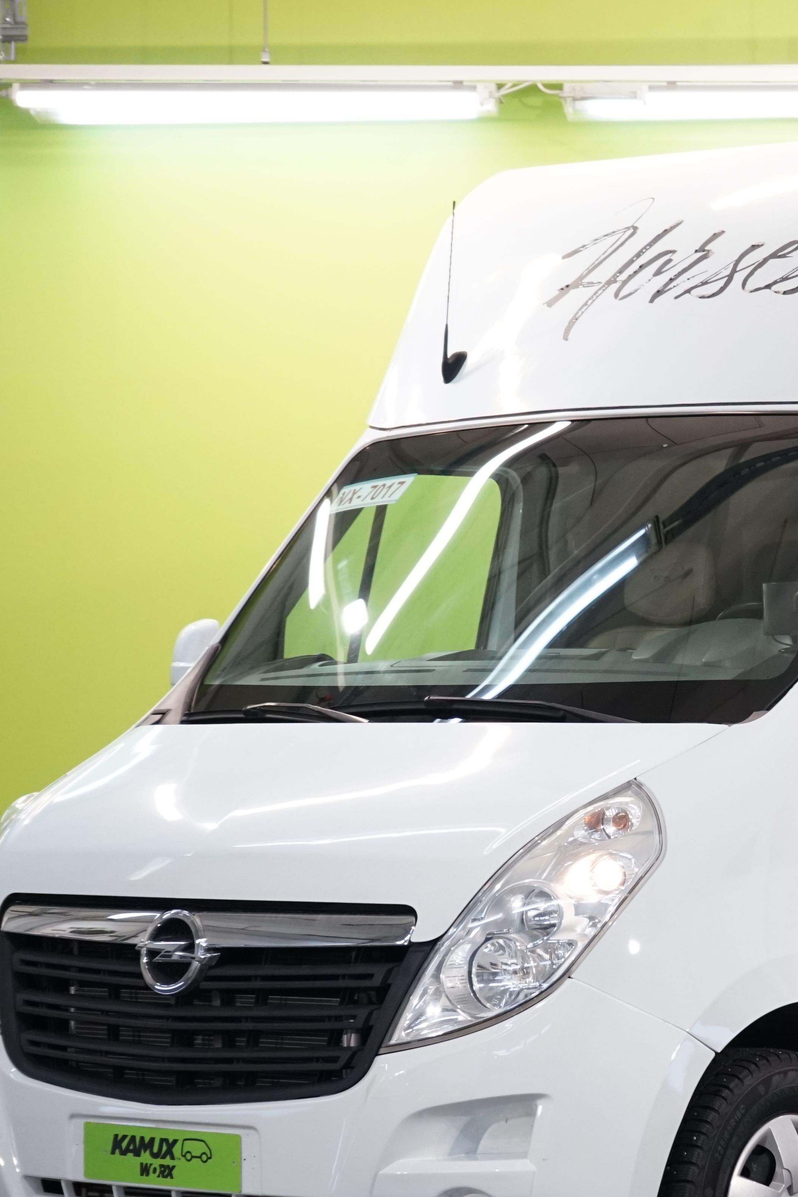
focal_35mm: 132
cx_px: 920
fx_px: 4389
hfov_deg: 10.2
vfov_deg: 15.5
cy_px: 729
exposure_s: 1/100
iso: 1600
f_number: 5.6
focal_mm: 70
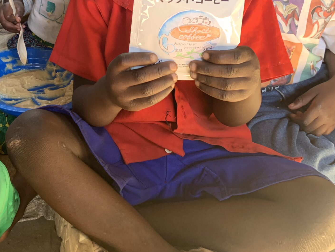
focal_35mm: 47
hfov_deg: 37.8
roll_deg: +1.1
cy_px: 27
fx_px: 455
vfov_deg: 29.6
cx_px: 35
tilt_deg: -24.7
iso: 160
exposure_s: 1/60
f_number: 1.8
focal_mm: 4.25
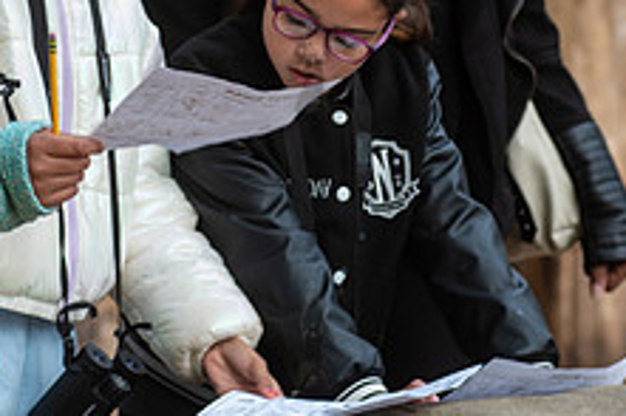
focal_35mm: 294
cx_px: 312
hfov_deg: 7.0
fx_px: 5108
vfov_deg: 4.7
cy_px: 64
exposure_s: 1/125
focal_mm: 112
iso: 160
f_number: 4.5
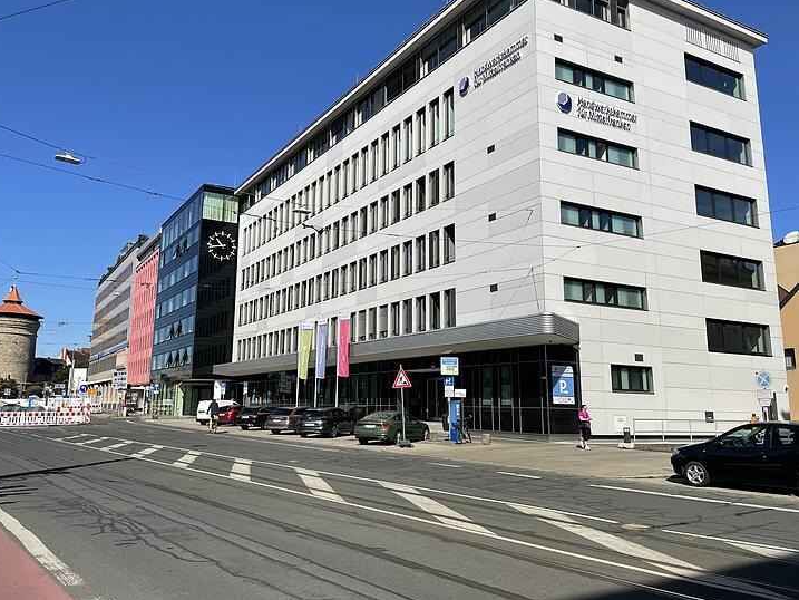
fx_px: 669
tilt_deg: +10.7
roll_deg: -0.8
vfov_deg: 48.2
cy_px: 278
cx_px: 359
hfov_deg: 61.5
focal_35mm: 29
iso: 32
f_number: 1.6
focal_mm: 4.2
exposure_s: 1/5051
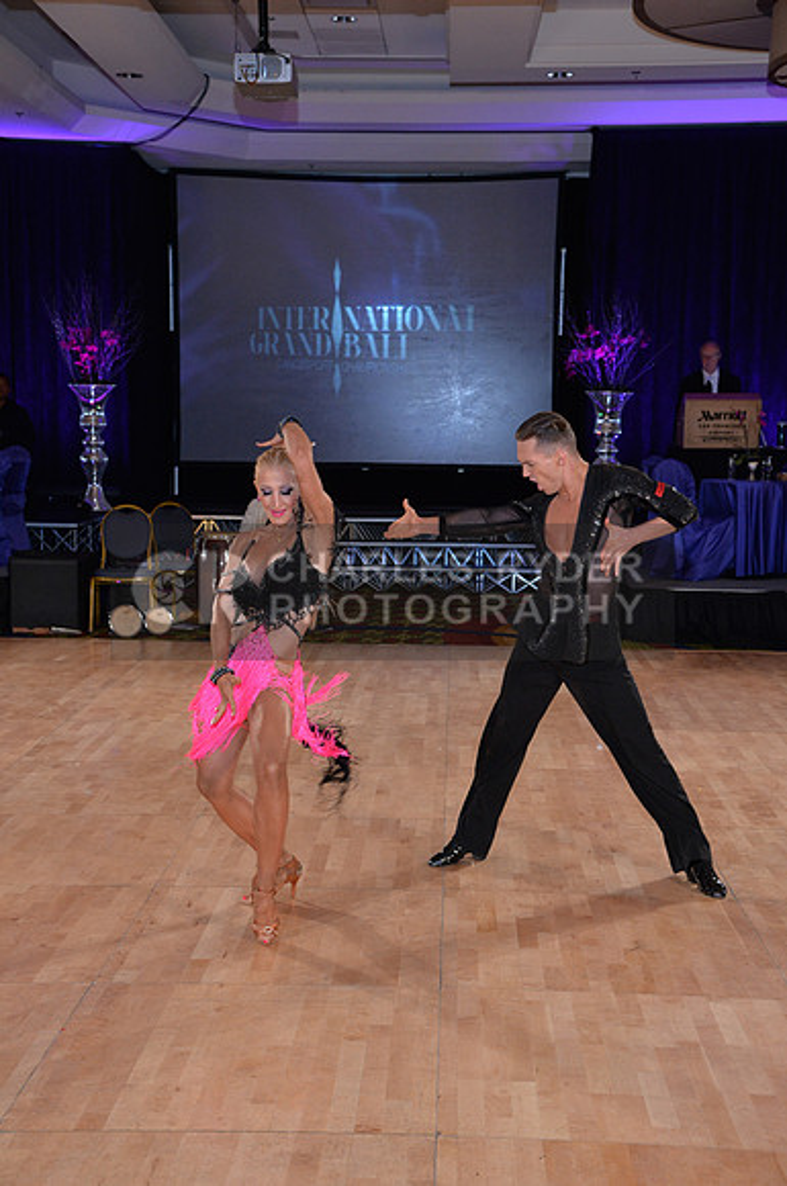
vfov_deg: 39.6
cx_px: 394
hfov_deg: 26.9
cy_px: 593
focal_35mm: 50
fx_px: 1644
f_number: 5.6
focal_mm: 50
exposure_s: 1/250
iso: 1600
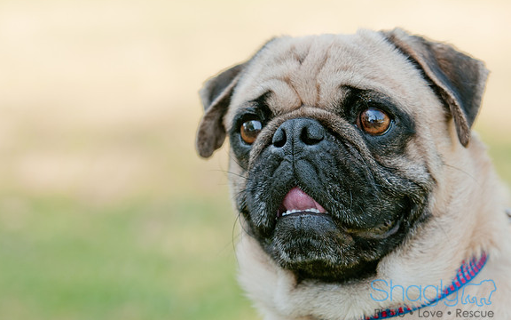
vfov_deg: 8.1
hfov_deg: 13.0
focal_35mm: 162
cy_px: 165
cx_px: 255
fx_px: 2249
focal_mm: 105
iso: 200
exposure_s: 1/200
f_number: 5
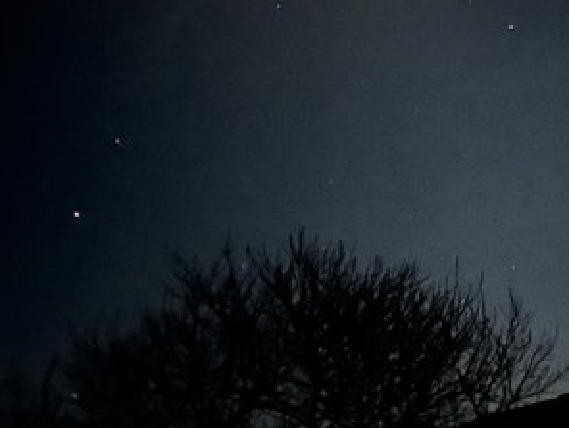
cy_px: 125
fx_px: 938
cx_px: 573
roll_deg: -1.1
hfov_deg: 31.2
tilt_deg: +30.4
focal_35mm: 57
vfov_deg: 25.5
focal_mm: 4.2
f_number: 1.6
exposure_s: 1/2
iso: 5000
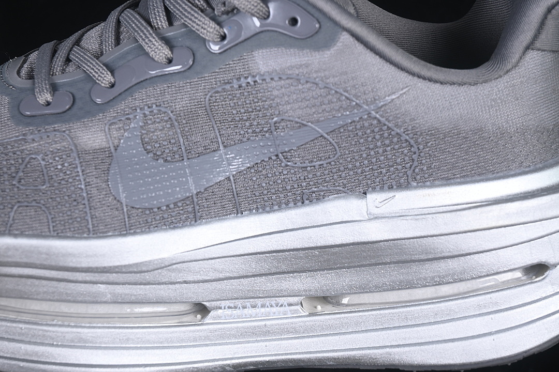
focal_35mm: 75
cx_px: 280
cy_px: 186
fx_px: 1164
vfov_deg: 18.2
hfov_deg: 27.0
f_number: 6.3
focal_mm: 50
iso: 160
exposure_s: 1/60
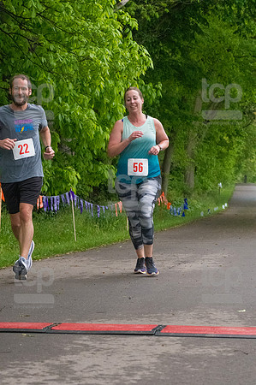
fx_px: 1123
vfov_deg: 19.5
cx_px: 128
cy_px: 192
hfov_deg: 13.0
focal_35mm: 105
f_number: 5.6
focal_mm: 70
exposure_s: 1/1250
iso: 6400
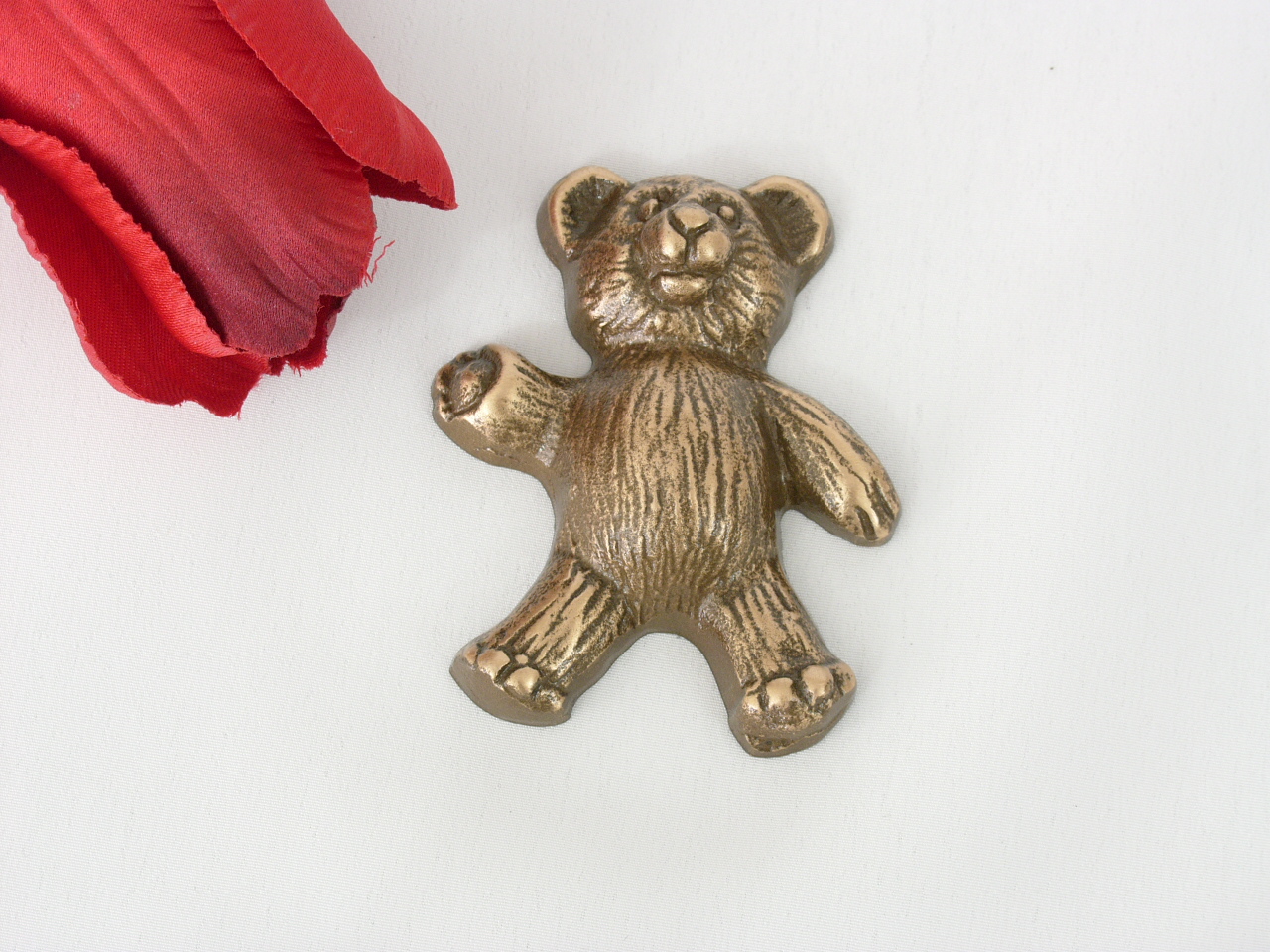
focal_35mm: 90
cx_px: 635
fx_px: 3302
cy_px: 476
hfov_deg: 21.8
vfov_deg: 16.4
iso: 100
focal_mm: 22.5
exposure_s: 1/2.5
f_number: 7.1
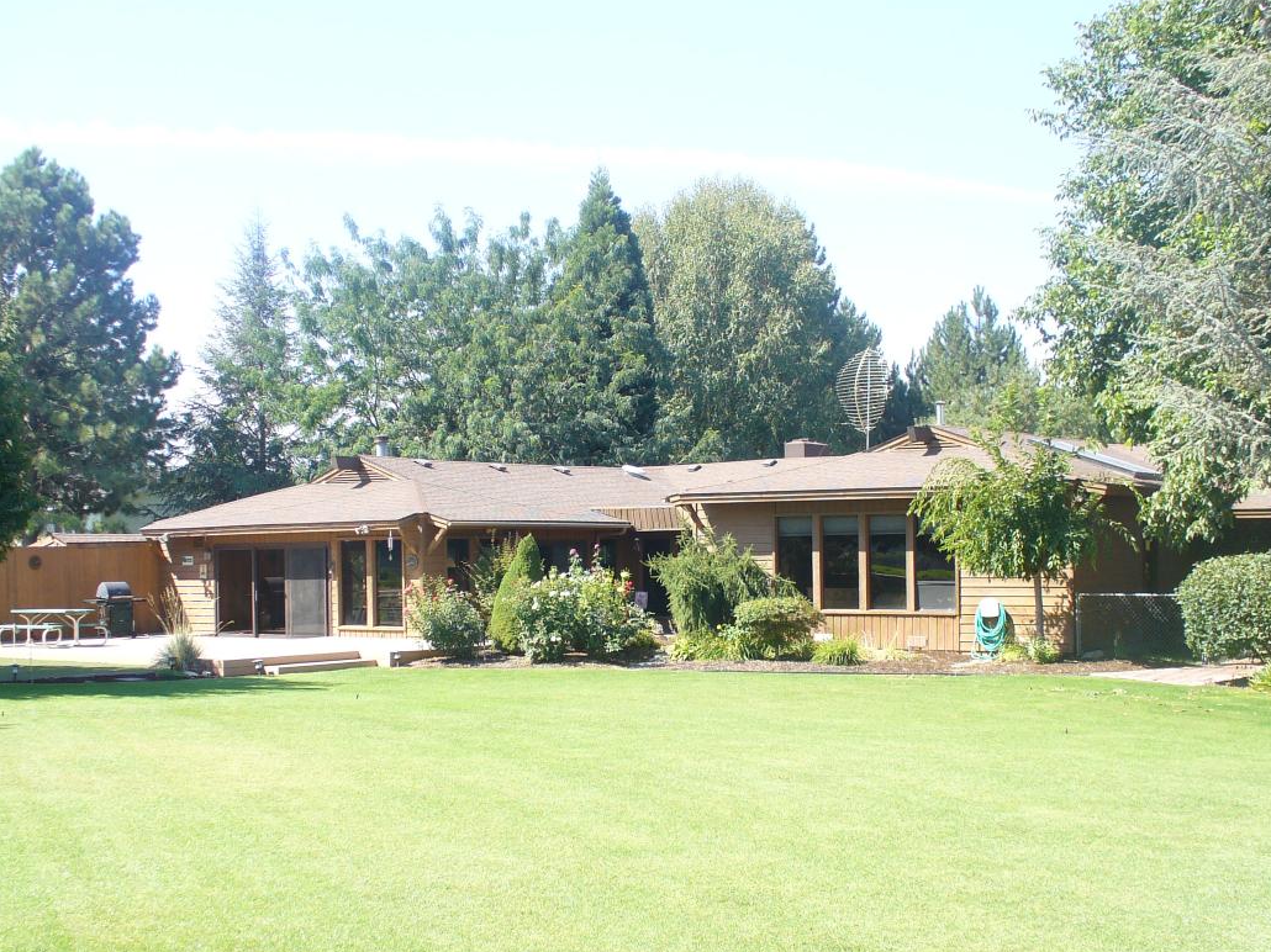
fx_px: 1689
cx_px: 649
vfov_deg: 31.4
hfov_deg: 41.2
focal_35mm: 46
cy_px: 561
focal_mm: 6.1
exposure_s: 1/320
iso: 80
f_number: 2.8
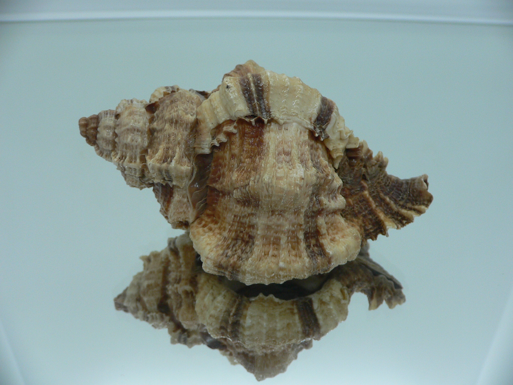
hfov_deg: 52.6
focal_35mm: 35
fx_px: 519
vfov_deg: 40.7
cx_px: 256
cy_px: 192
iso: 100
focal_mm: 4.6
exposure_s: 1/60
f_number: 2.8
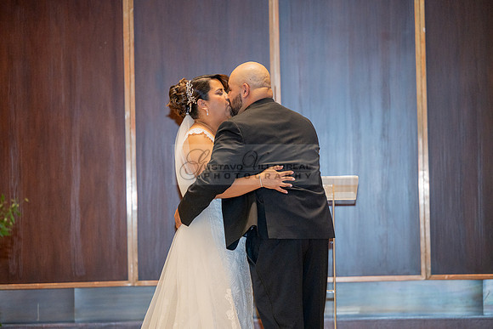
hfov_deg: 13.7
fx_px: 2055
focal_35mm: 150
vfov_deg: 9.2
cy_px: 164
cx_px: 246
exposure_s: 1/160
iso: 1250
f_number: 3.2
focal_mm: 150
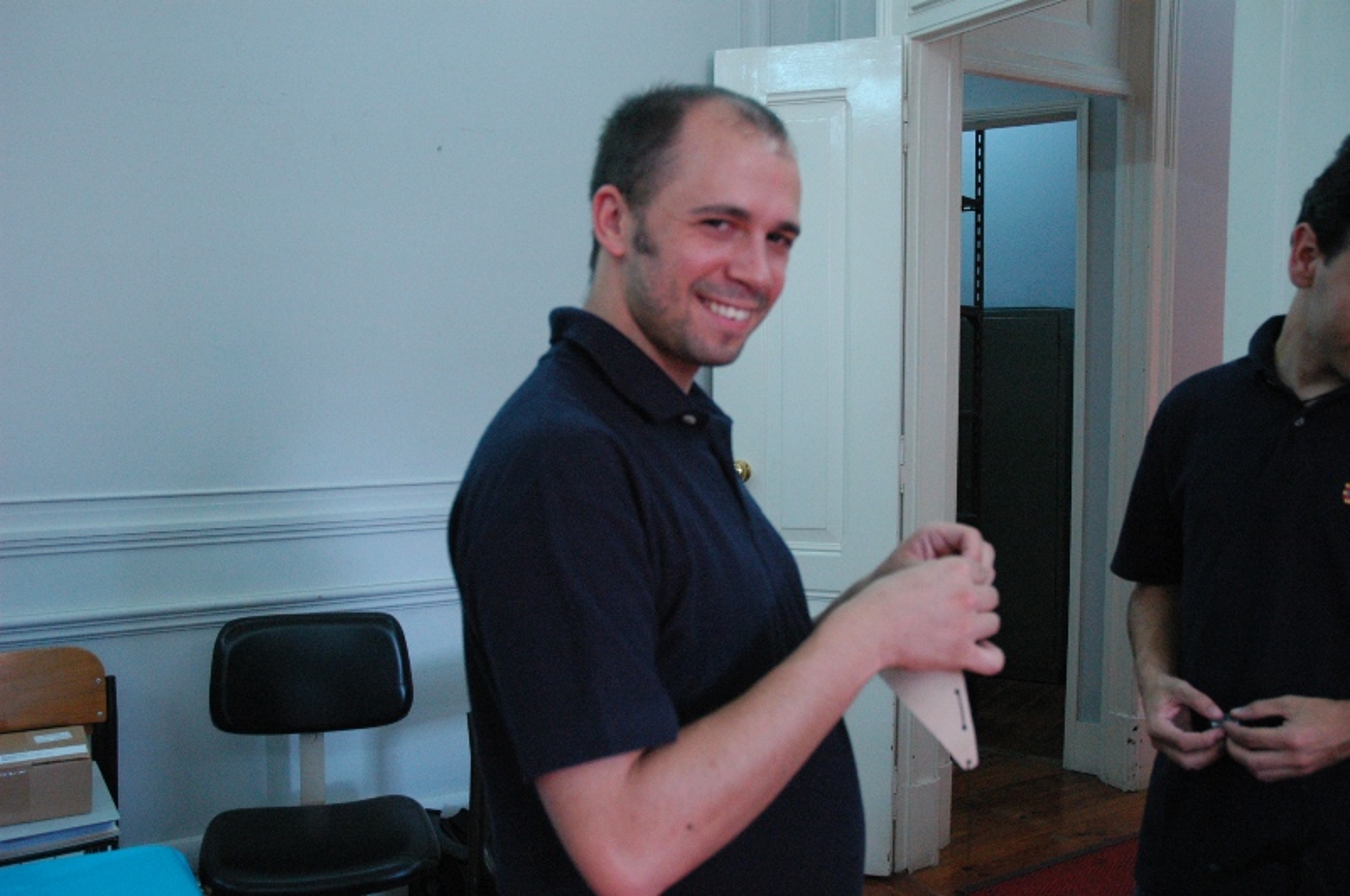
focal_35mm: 36
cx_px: 675
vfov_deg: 36.8
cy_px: 448
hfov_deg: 53.2
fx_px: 1348
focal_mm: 24
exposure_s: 1/60
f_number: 4
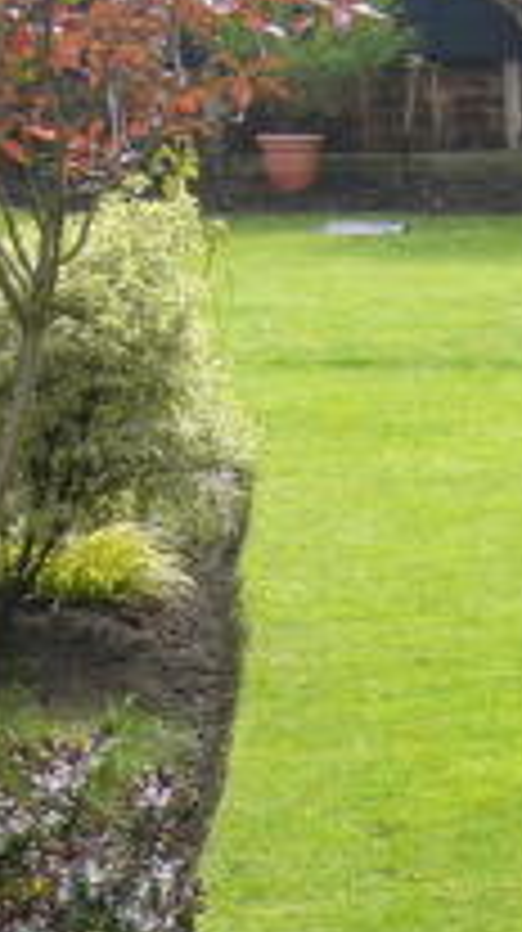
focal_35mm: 138
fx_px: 3405
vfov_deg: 15.4
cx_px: 754
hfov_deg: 8.6
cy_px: 880
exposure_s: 1/160
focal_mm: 7.5
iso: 80
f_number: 3.2
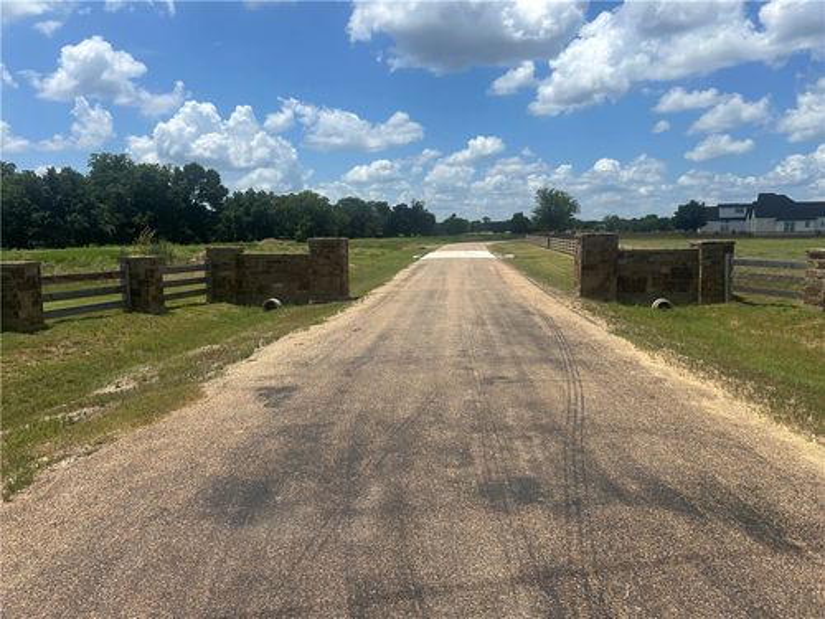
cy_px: 310
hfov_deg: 67.3
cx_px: 412
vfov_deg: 53.1
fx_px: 620
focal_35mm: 26
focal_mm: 5.7
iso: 50
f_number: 1.5
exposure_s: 1/6993
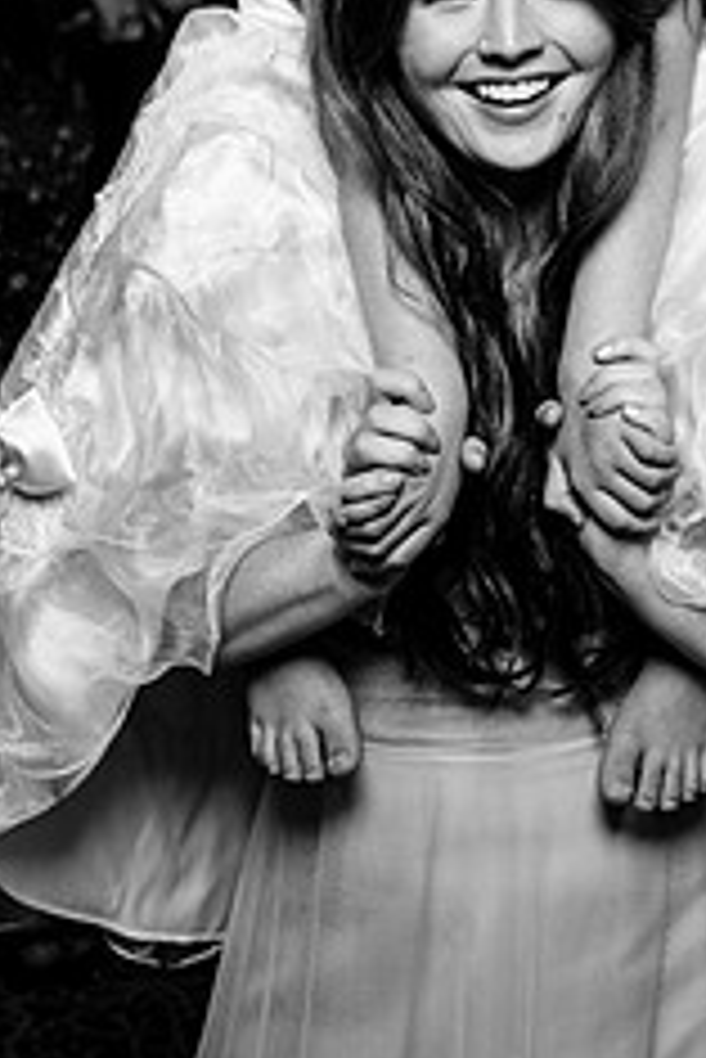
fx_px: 2966
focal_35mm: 101
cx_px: 743
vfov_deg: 20.0
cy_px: 200
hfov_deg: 13.3
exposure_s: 1/200
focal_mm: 35
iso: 2000
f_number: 5.6
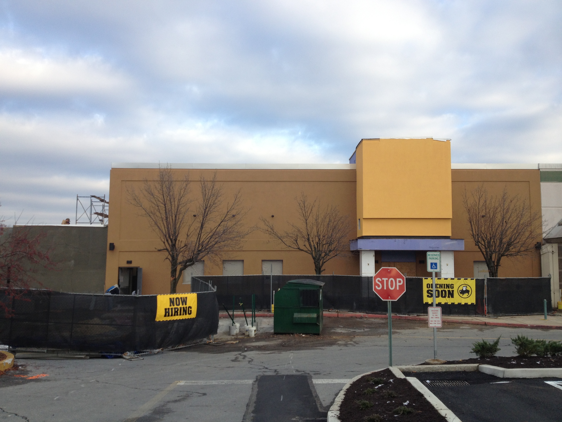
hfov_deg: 52.6
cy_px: 211
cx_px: 281
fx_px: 568
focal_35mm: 35
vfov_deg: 40.7
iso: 50
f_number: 2.4
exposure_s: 1/442
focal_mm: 4.28
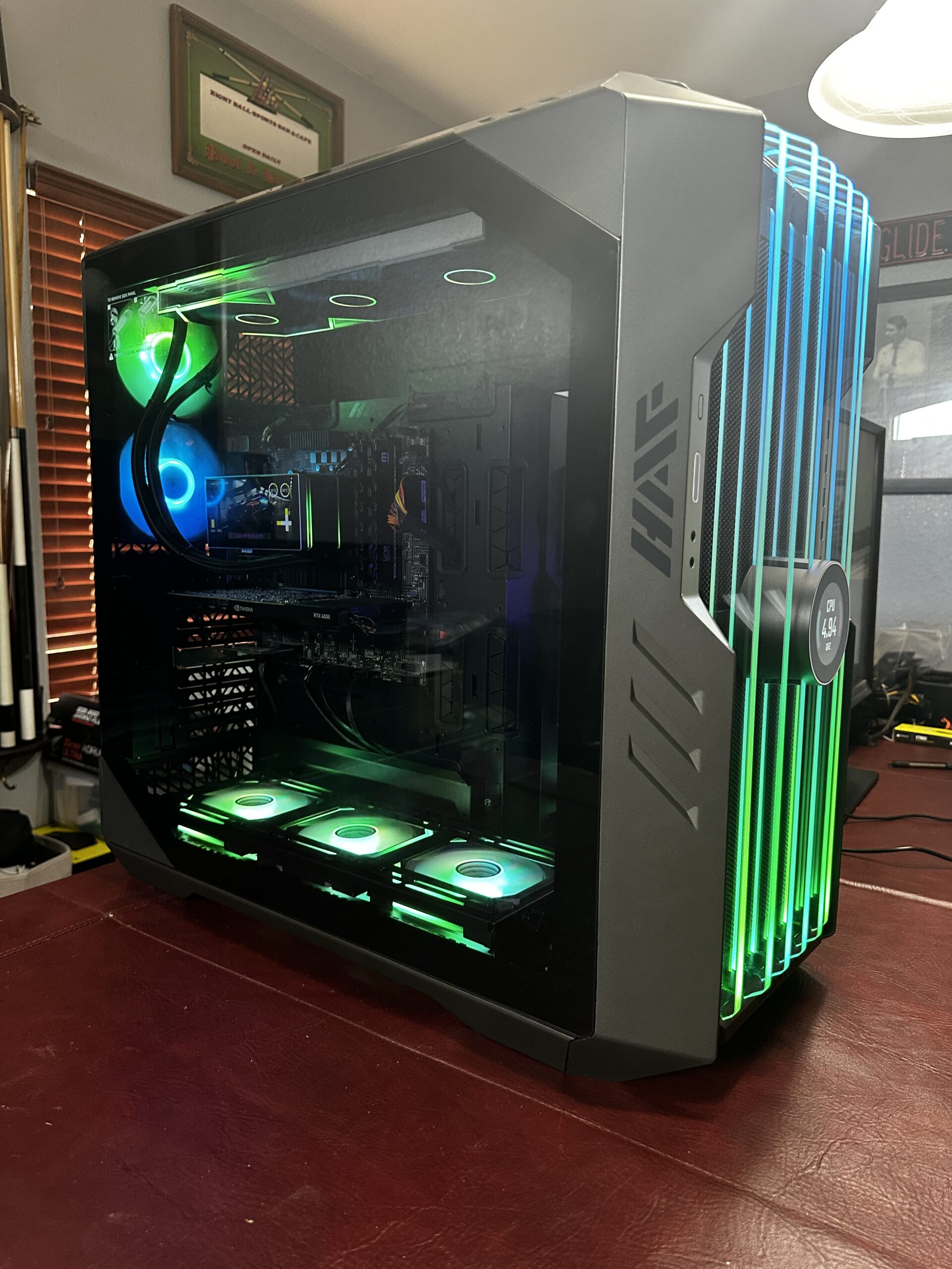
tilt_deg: -6.3
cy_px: 634
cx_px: 476
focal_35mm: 24
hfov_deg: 56.8
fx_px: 880
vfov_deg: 71.6
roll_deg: -2.5
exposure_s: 1/60
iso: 320
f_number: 1.78
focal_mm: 6.86
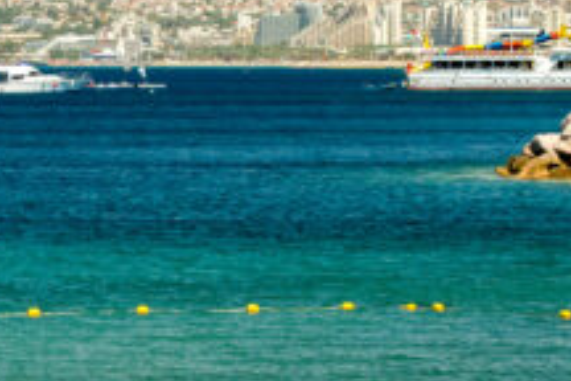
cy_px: -38
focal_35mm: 294
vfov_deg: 4.7
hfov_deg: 6.9
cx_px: -270
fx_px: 4659
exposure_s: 1/400
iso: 400
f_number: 11
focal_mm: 55
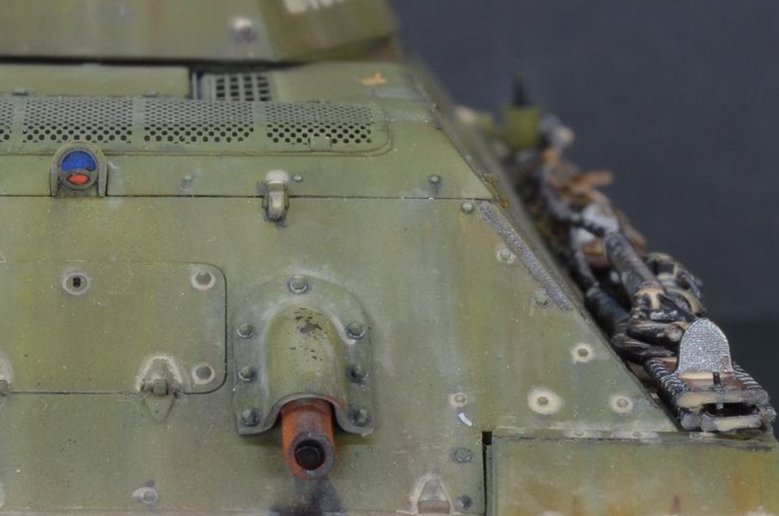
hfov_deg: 10.9
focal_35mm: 187
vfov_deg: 7.3
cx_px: 53
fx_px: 4038
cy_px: 333
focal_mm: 40
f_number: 16
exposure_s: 1/5
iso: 200
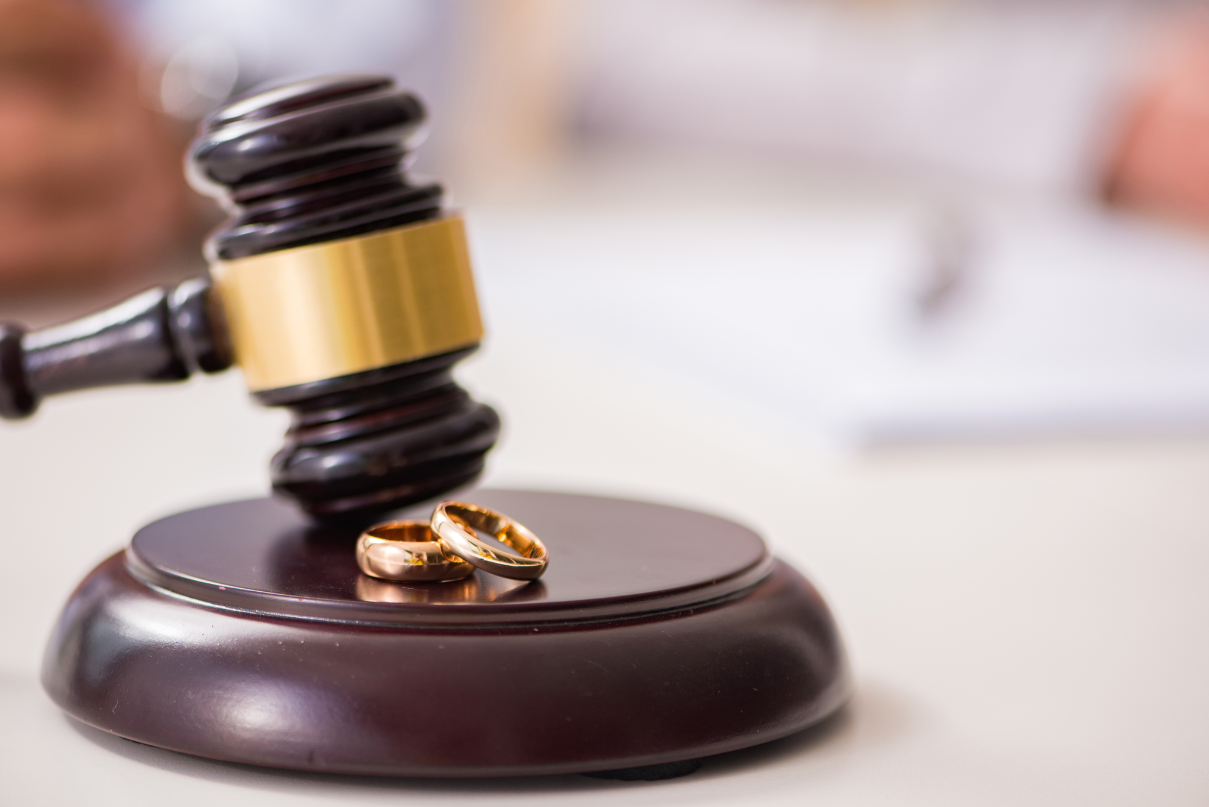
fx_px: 3527
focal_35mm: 105
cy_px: 404
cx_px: 604
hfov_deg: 19.4
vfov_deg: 13.1
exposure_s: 1/100
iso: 160
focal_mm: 105
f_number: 4
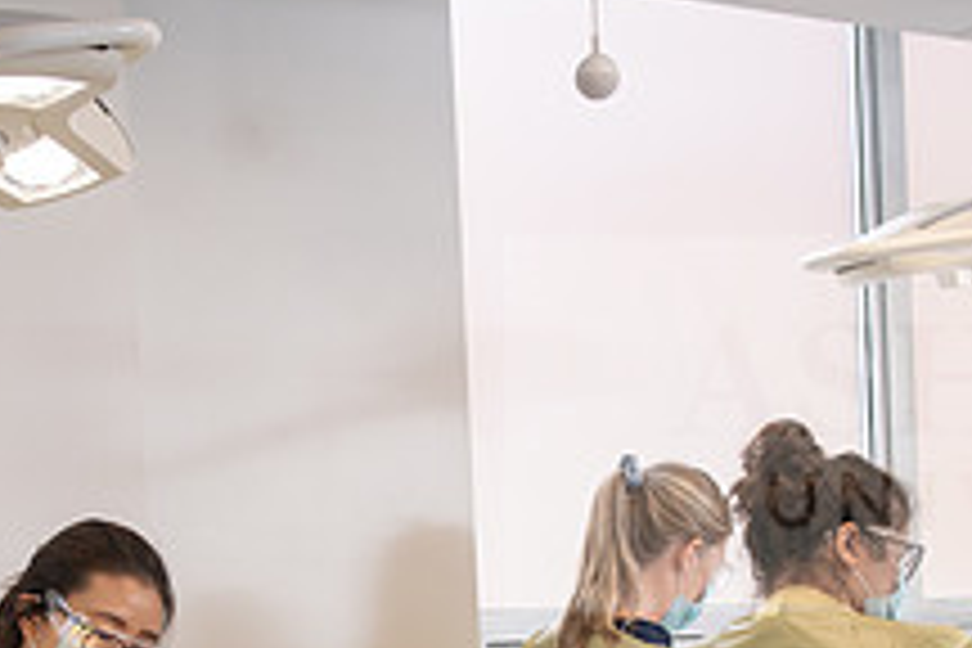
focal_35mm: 86
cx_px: 369
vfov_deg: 15.3
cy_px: 781
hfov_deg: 23.6
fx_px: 2322
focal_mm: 32
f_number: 4
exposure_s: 1/200
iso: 400
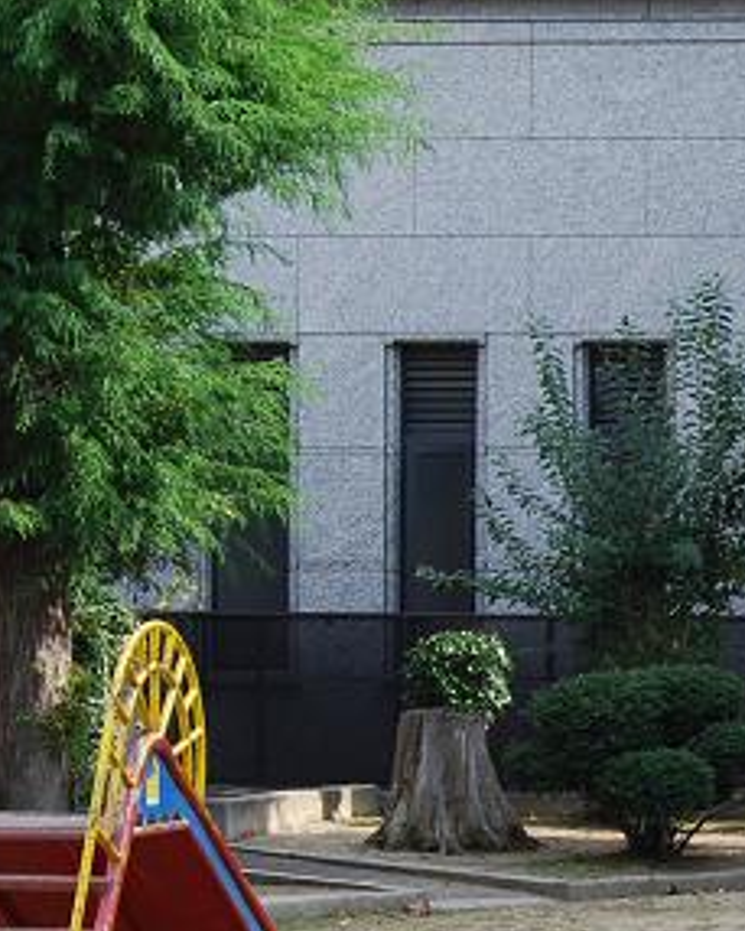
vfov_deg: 12.9
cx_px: 1074
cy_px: 742
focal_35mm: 149
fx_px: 4104
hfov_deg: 10.1
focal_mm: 26
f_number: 5.6
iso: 125
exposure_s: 1/125
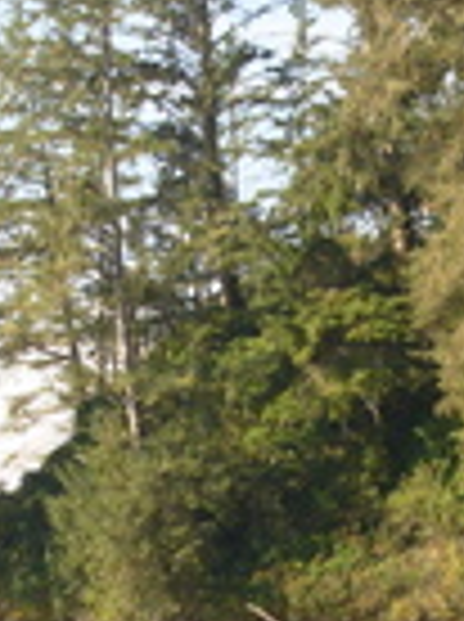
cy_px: 518
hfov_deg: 6.7
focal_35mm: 221
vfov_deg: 8.9
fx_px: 3962
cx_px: 347
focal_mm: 12.5
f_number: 3.6
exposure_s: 1/304
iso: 50
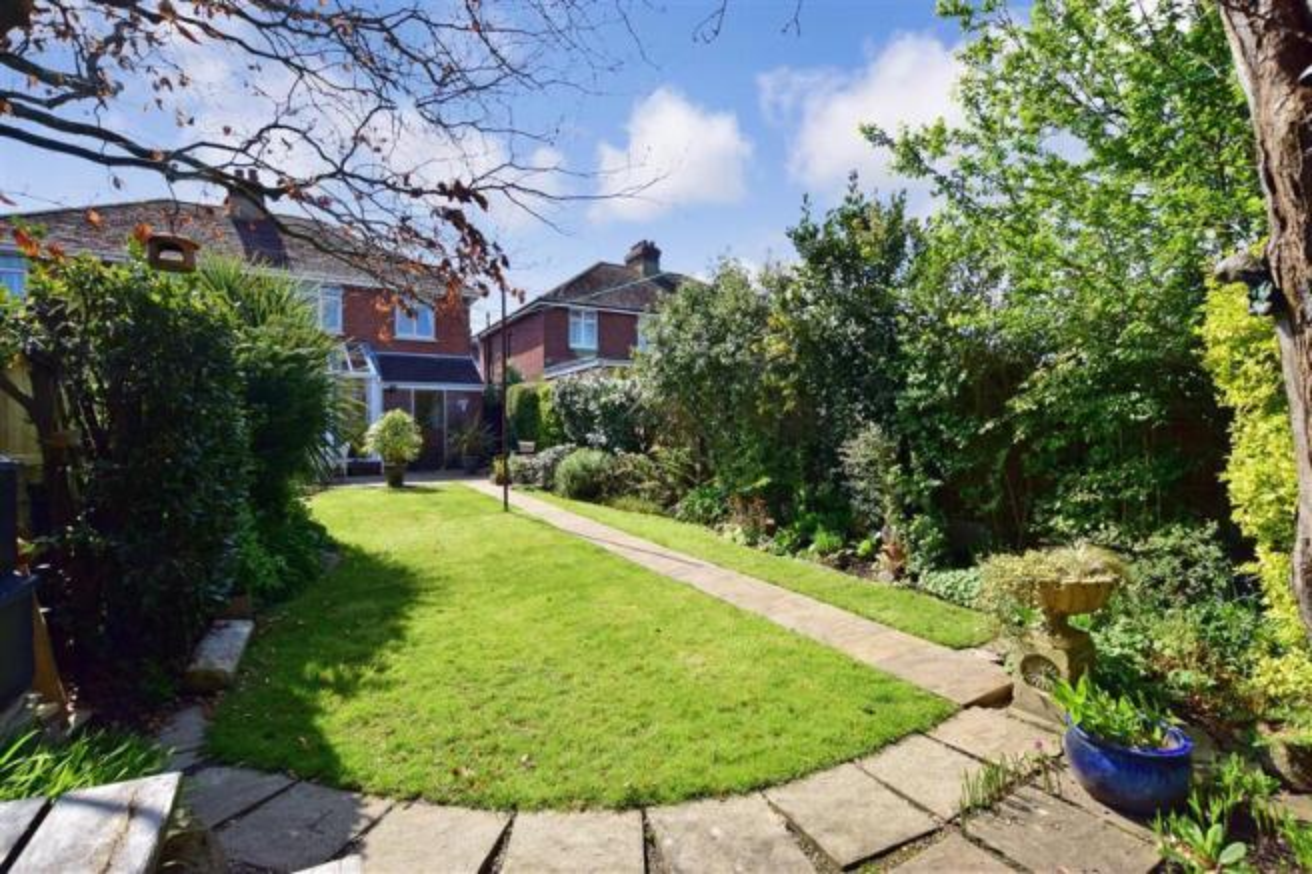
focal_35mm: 16
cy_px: 437
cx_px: 656
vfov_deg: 72.0
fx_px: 601
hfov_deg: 95.0
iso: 400
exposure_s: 1/400
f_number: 10
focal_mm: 11
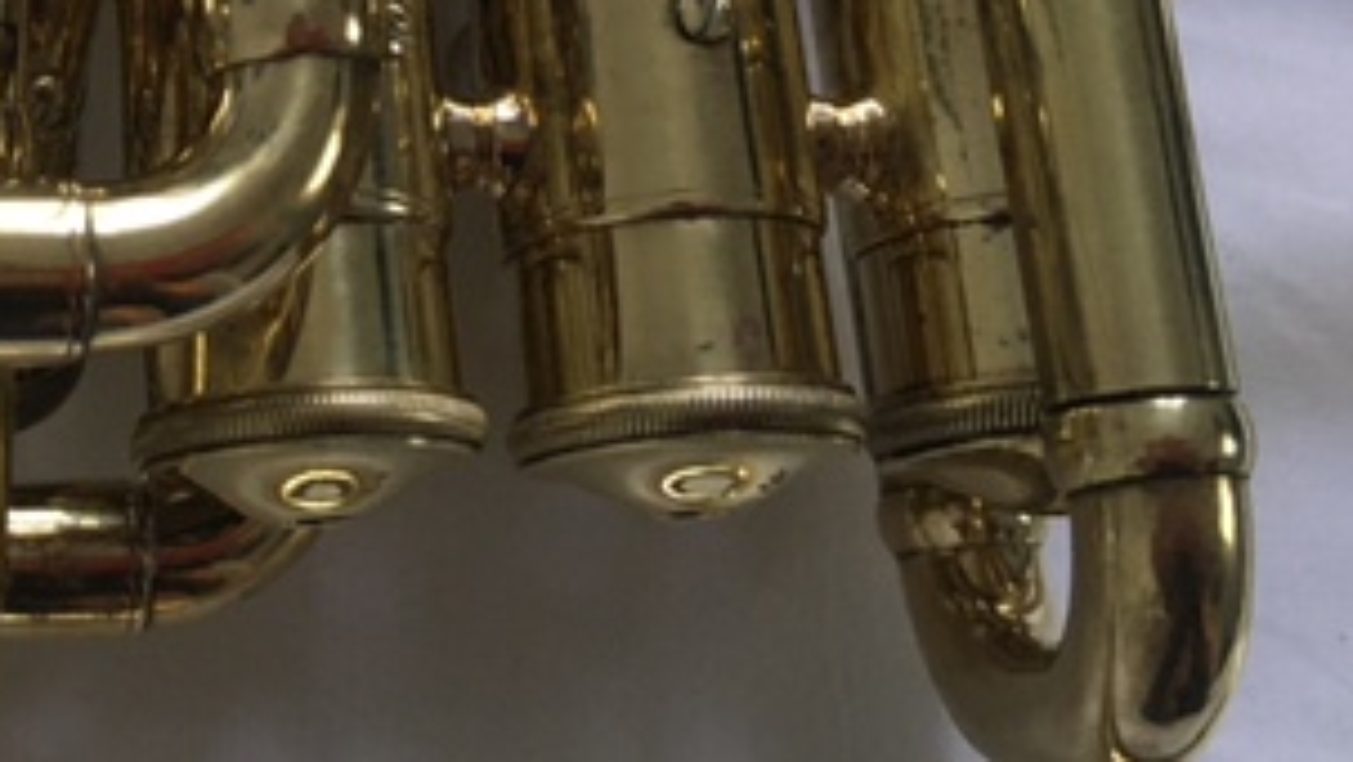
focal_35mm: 67
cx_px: -31
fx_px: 2404
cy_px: 49
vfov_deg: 17.7
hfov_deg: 29.2
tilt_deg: -73.2
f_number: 2.2
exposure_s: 1/33
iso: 125
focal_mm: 4.15
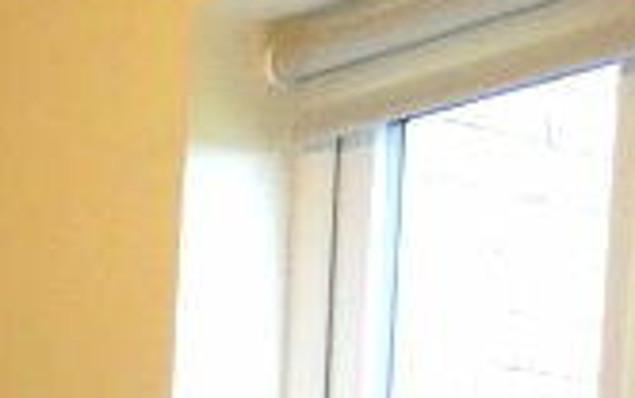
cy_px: 1163
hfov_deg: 15.4
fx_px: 2165
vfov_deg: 8.8
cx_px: -312
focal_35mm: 125
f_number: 2.8
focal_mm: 3.6
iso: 640
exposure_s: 1/60
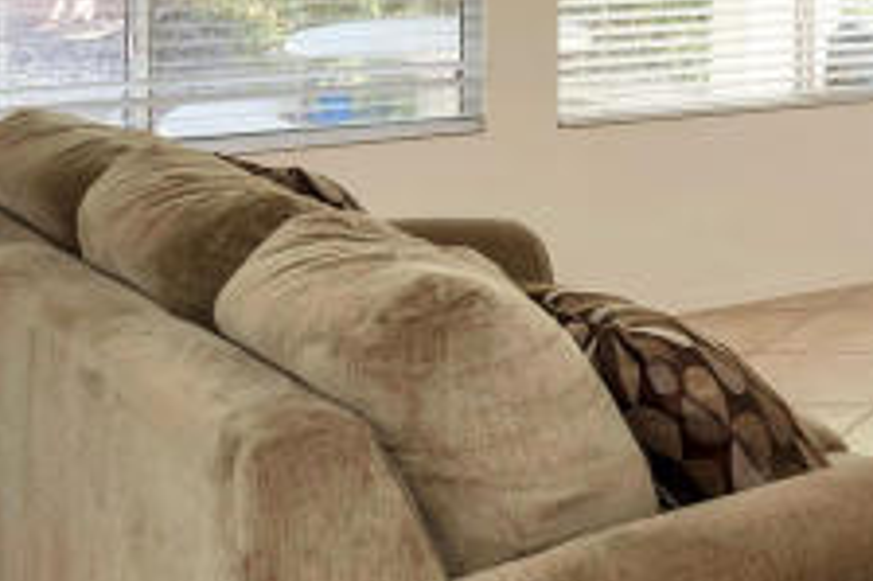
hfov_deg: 18.9
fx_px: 1866
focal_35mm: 77
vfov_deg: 16.8
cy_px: -138
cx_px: 1645
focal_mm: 15
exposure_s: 1/60
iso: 500
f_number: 6.3
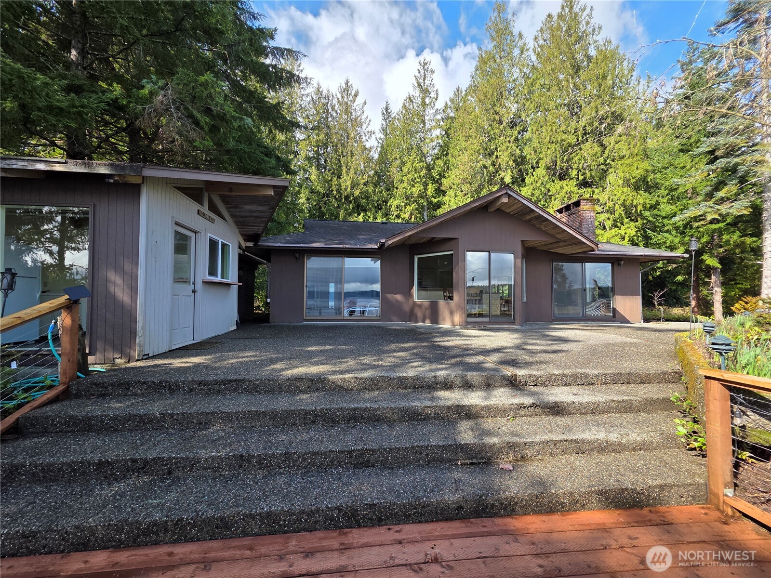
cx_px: 386
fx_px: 290
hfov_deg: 106.2
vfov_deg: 89.9
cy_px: 289
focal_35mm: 13
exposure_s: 1/765
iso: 40
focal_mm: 2.2
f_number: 1.9
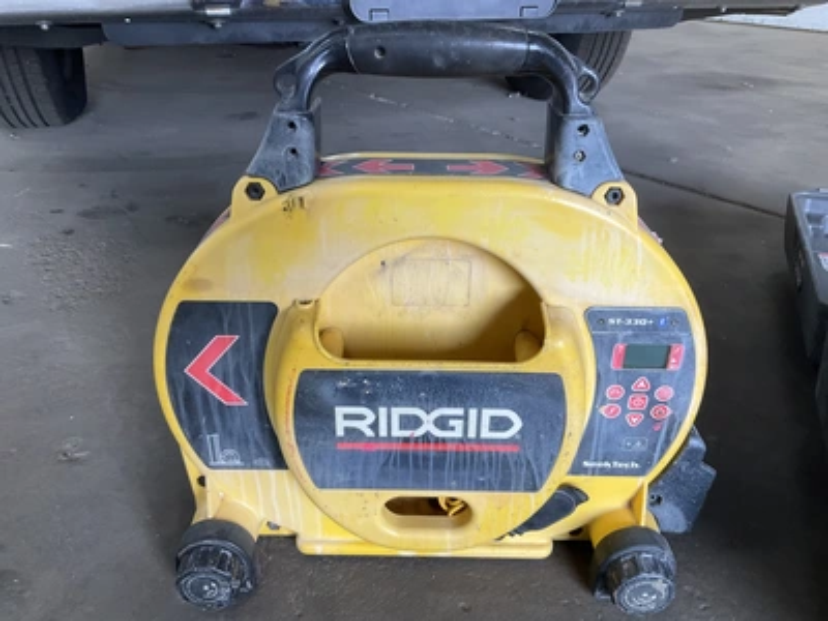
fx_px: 694
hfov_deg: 61.7
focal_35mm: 29
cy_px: 310
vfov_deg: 48.2
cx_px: 414
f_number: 1.8
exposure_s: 1/120
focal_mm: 3
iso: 64
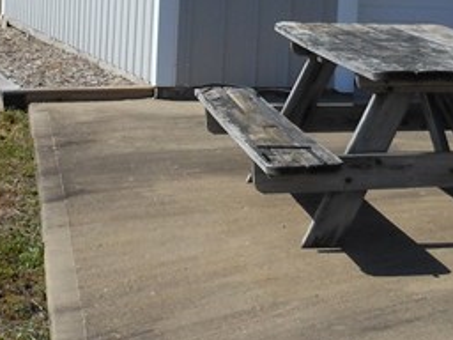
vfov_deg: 13.0
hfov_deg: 17.6
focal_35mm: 112
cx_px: 203
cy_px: -4
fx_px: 1466
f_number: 3.7
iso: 80
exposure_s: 1/1000
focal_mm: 5
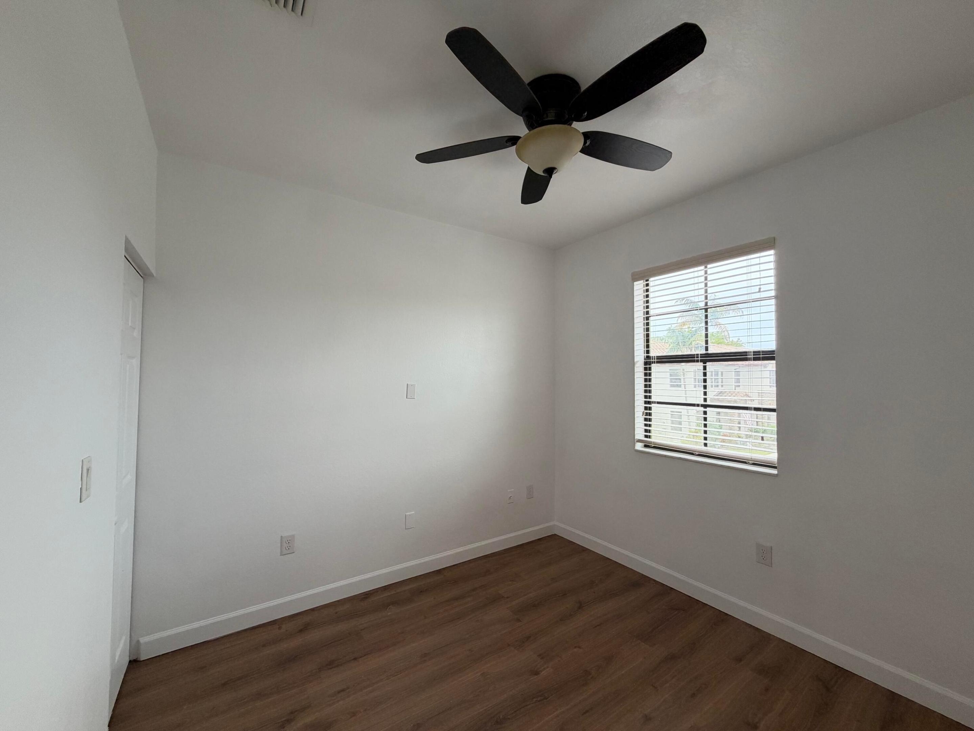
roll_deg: -0.5
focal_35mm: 14
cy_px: 366
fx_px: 394
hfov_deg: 102.1
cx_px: 487
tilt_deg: +1.7
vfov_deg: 85.7
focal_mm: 2.22
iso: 200
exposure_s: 1/120
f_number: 2.2
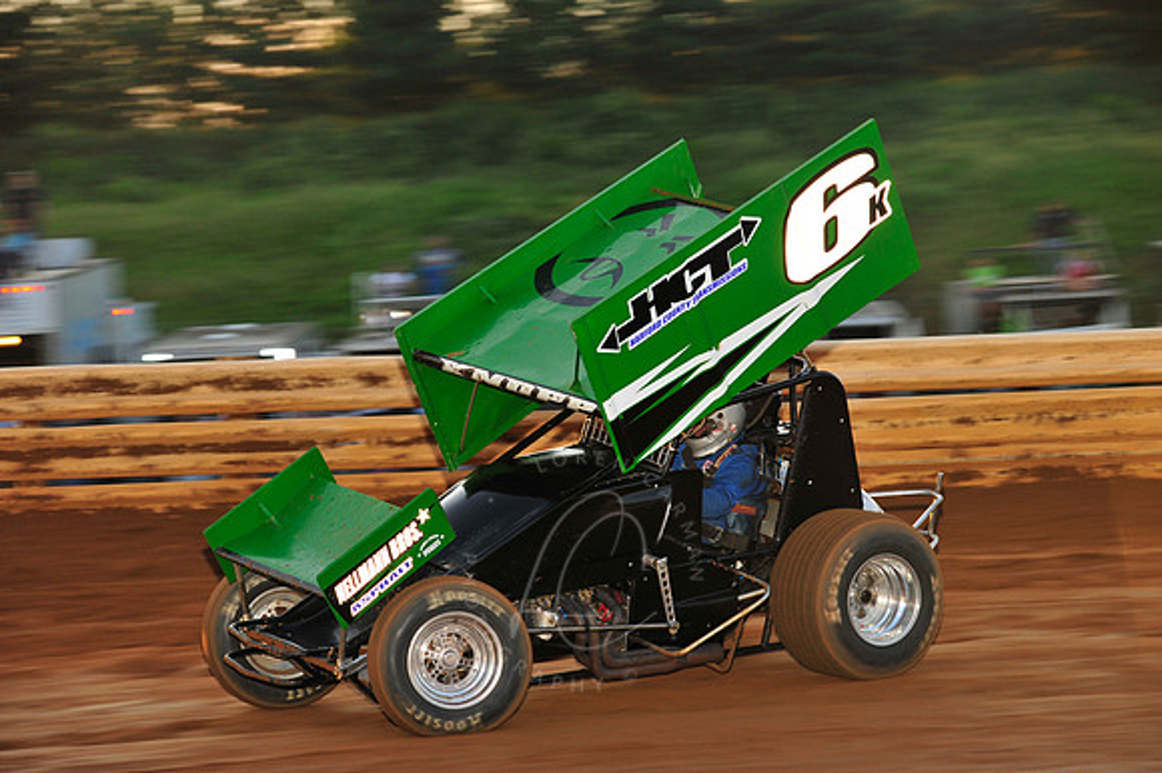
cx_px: 581
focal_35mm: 145
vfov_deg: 9.5
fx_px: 4677
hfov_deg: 14.2
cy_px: 386
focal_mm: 145
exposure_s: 1/320
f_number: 7.1
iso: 800
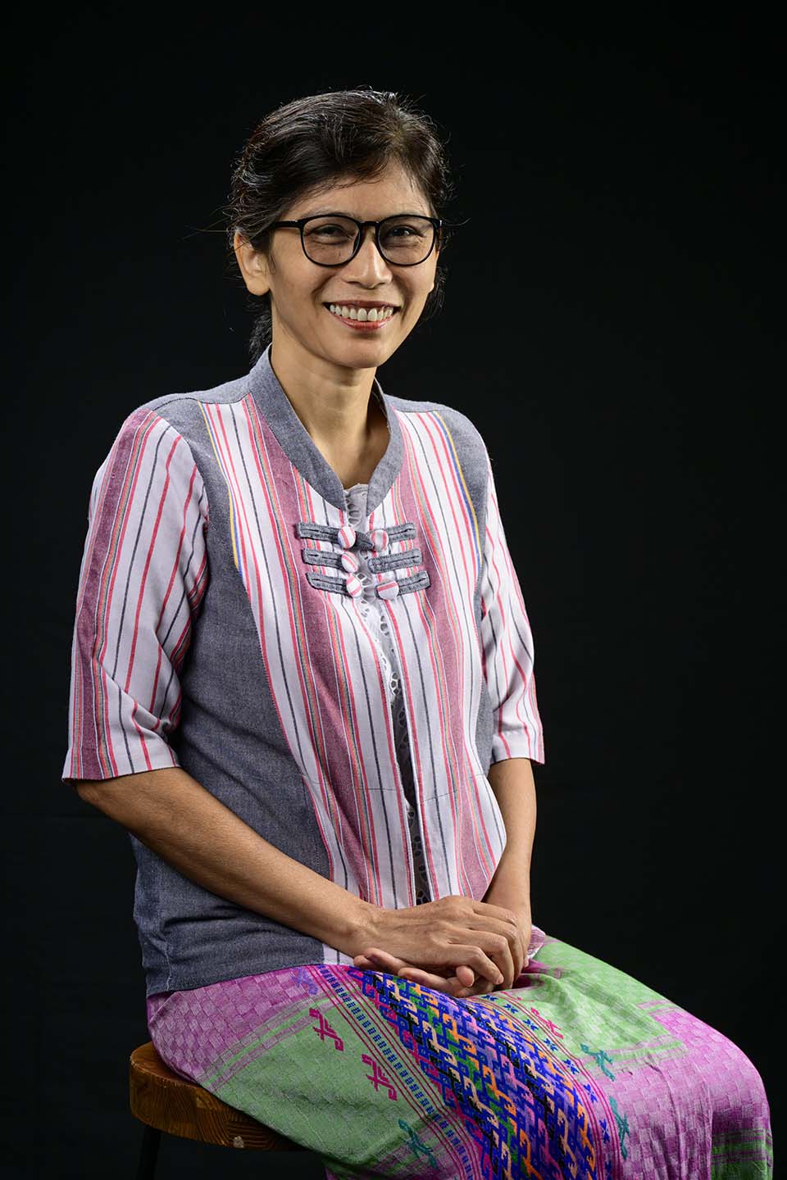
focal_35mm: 85
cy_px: 590
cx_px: 394
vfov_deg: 23.9
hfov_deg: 16.1
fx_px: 2787
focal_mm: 85
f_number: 8
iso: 400
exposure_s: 1/200
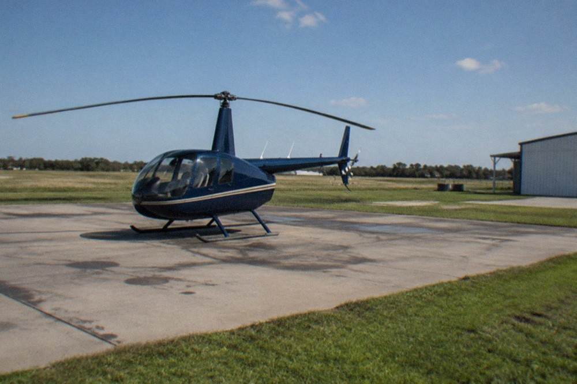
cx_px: 288
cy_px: 192
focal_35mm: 49
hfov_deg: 40.4
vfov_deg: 27.5
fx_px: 785
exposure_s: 1/800
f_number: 5.6
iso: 320
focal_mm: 49
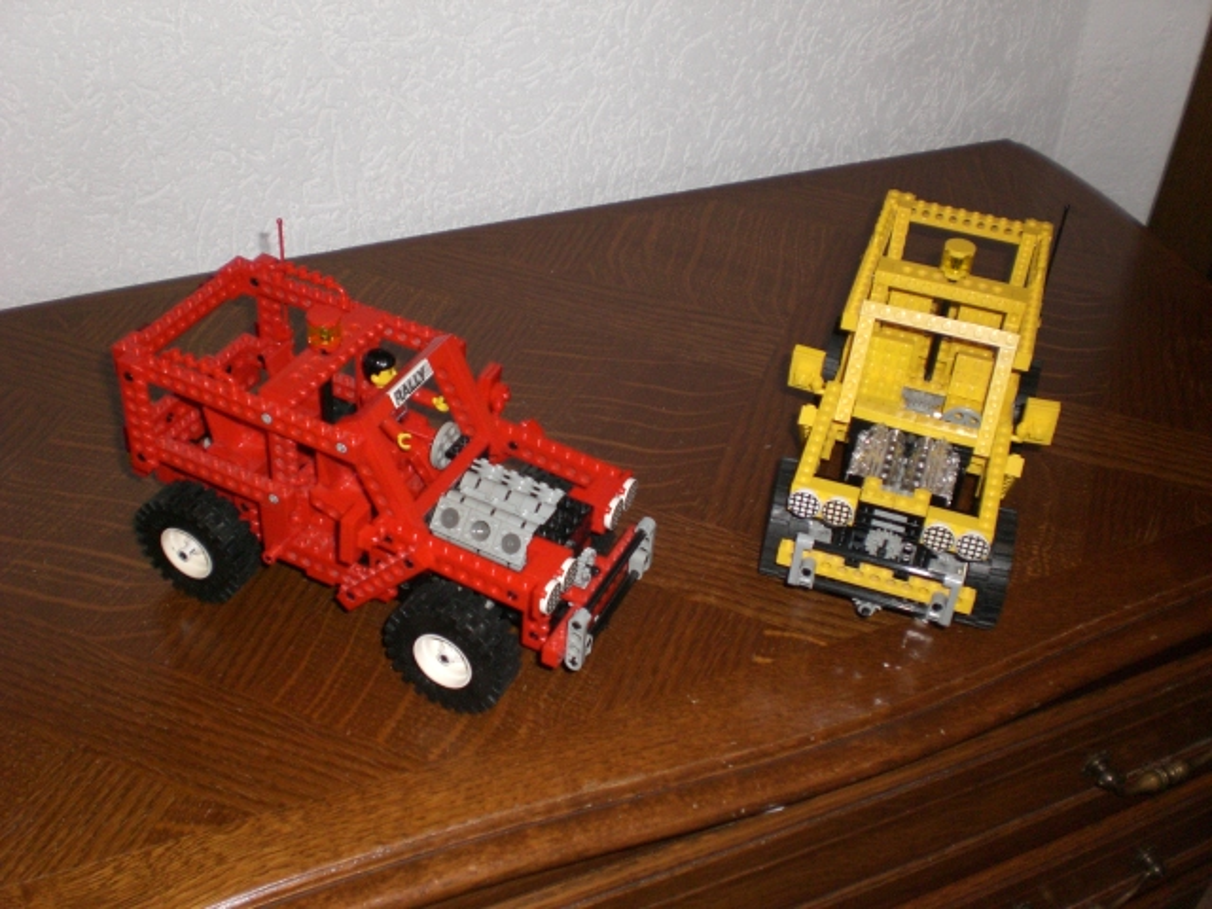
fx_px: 1330
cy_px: 454
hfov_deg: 49.0
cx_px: 606
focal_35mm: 38
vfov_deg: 37.7
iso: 200
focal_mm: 6.3
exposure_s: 1/60
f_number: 3.1
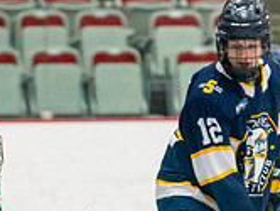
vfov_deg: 3.3
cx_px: -35
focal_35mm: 448
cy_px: 367
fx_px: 3629
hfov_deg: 4.4
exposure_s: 1/1600
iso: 4000
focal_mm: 106
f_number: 2.8
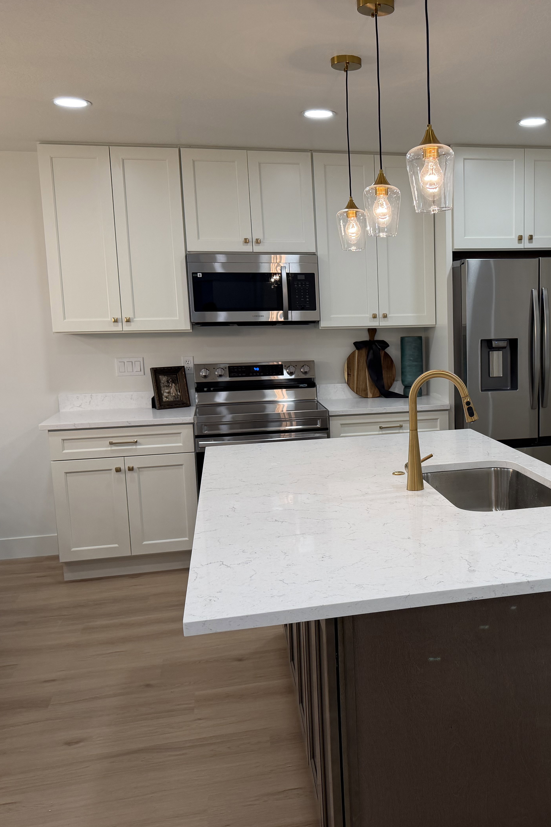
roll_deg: +1.8
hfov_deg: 37.7
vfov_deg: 55.8
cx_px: 429
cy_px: 420
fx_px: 781
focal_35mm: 34
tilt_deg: -8.8
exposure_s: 1/189
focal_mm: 6.76
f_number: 1.78
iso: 125
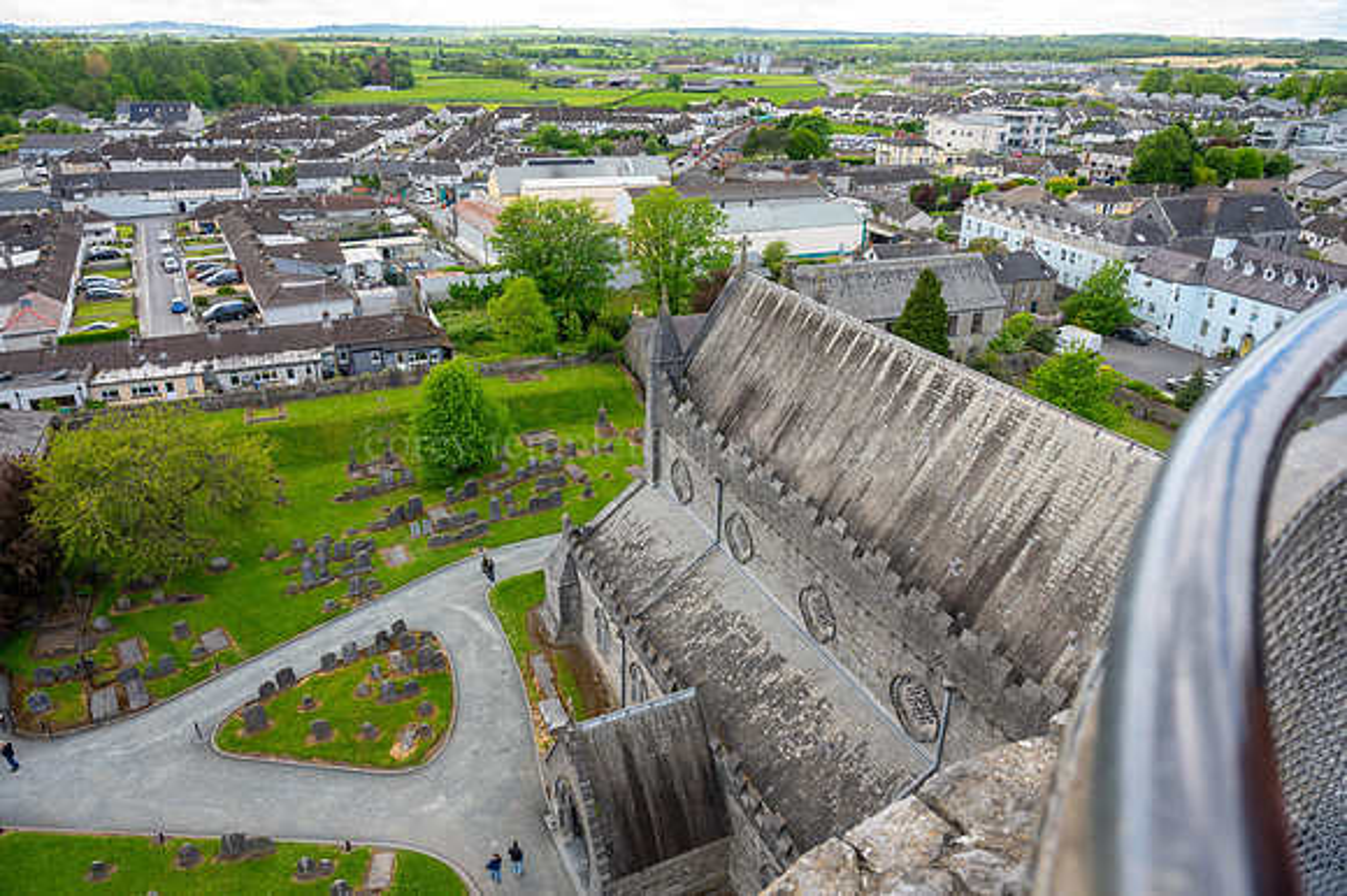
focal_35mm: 24
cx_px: 674
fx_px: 897
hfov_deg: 73.8
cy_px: 448
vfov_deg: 53.1
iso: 500
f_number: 5.6
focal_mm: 24
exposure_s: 1/320
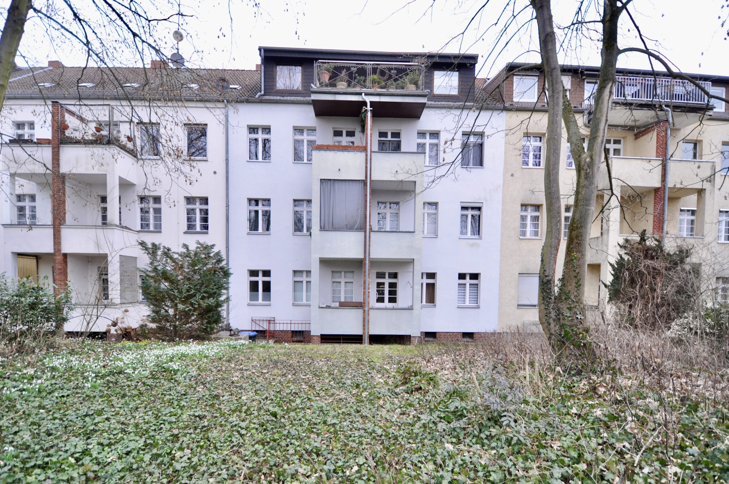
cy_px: 242
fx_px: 303
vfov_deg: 77.2
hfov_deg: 100.5
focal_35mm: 15
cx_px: 364
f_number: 3.5
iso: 200
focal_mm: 10
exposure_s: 1/100
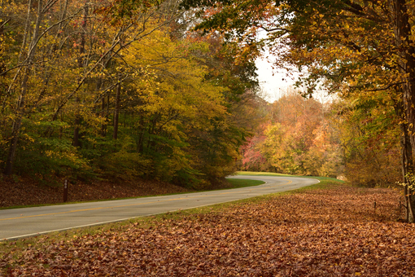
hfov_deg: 22.5
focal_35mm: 91
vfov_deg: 15.1
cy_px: 150
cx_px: 204
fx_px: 1044
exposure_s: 1/500
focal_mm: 55
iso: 640
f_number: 5.6
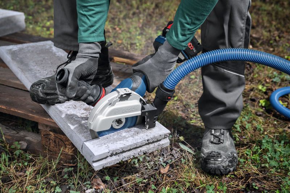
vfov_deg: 29.2
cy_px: 96
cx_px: 145
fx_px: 370
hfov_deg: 42.8
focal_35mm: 46
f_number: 5
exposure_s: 1/200
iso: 800
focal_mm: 46
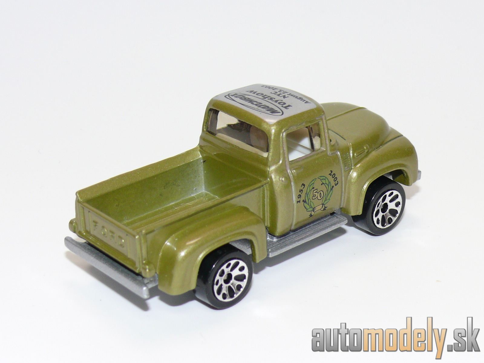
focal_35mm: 93
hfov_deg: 21.1
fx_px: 1300
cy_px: 182
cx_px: 242
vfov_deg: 15.9
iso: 100
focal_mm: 12.8
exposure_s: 1/30
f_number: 4
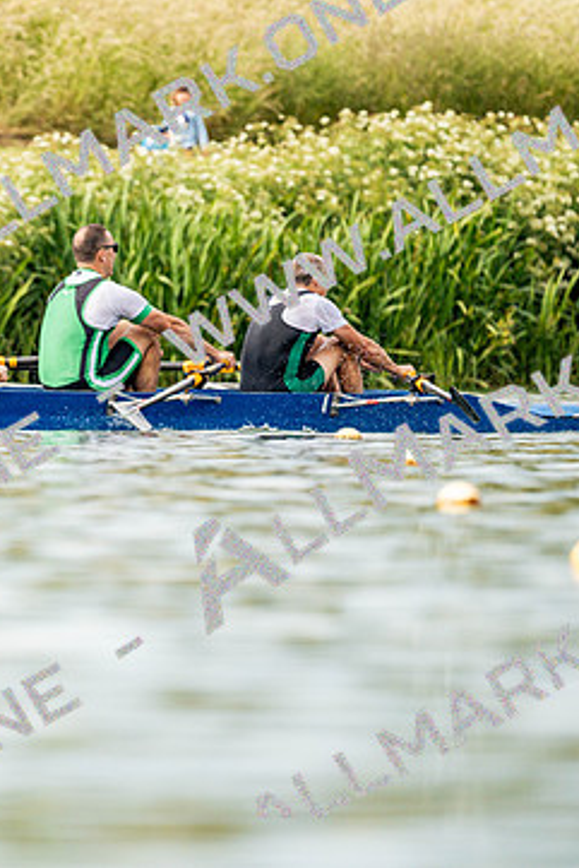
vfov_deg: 2.1
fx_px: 23232
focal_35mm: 964
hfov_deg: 1.4
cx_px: -12
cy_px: 405
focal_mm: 600
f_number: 6.3
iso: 500
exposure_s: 1/2000
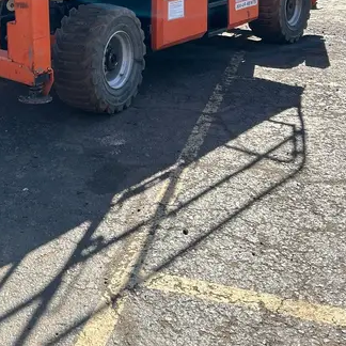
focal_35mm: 52
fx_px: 588
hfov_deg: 32.2
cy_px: -18
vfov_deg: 30.0
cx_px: 88
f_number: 1.5
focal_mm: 5.7
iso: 50
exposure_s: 1/1449
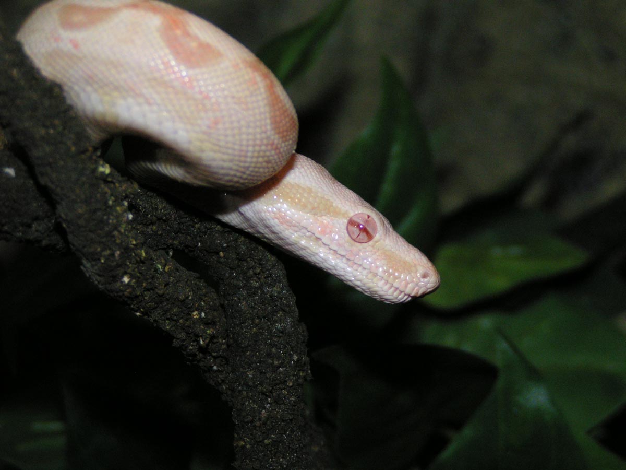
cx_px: 313
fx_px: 2152
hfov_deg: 16.6
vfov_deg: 12.5
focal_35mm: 119
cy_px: 235
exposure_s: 1/125
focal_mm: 18.2
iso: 200
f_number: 3.5
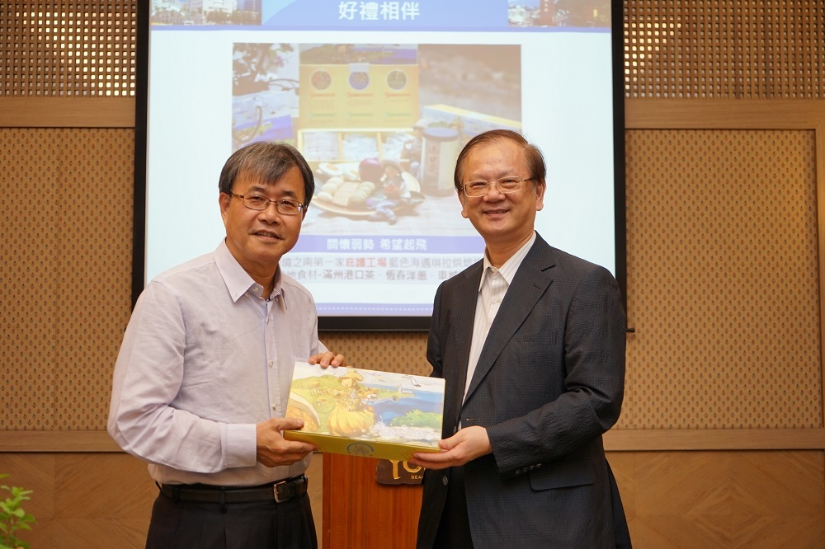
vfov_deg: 28.1
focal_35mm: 48
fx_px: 1100
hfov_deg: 41.1
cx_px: 412
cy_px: 274
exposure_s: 1/60
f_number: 4
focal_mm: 48
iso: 400
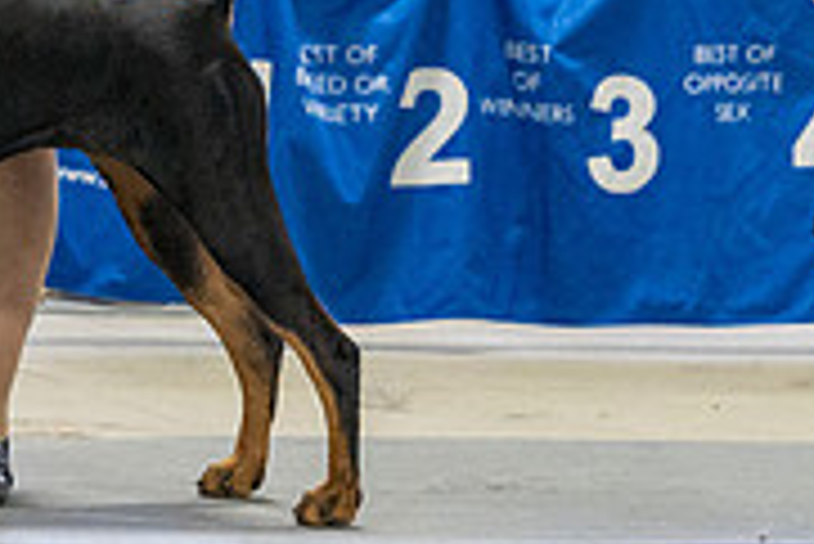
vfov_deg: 3.3
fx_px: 9346
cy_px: -187
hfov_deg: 5.0
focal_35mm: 413
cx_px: -153
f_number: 3.5
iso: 6400
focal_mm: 129
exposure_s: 1/320
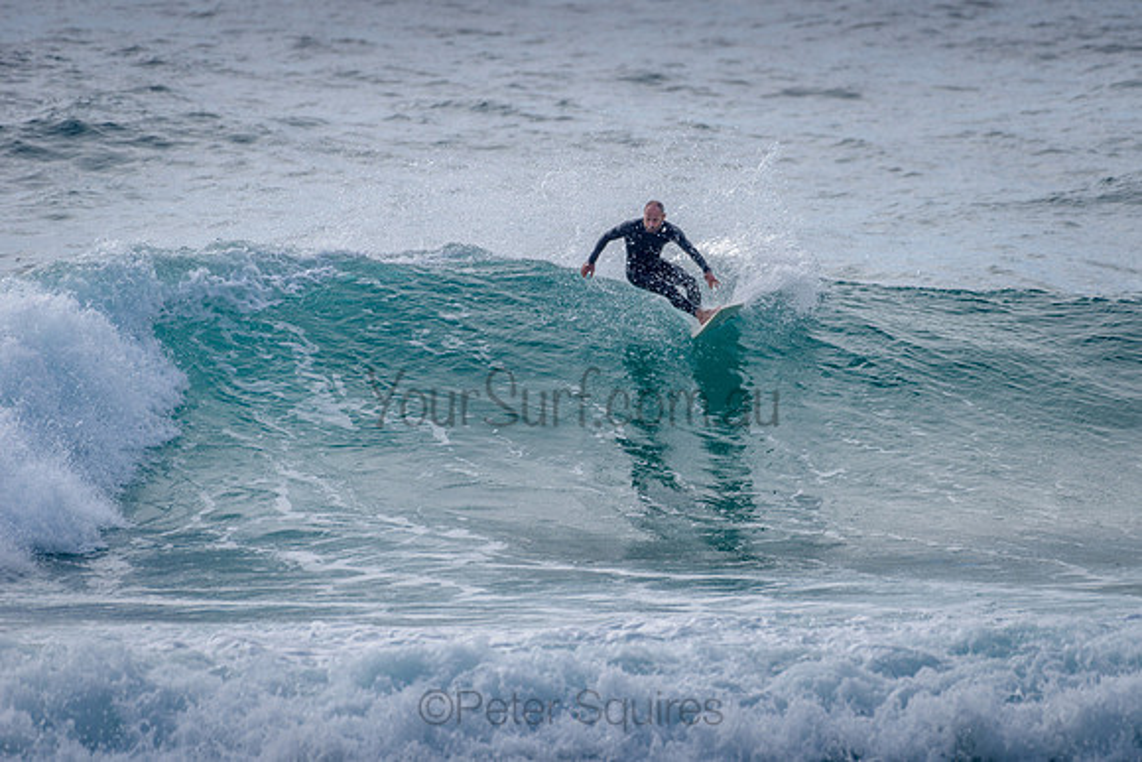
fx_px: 19455
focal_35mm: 613
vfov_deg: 2.2
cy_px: 328
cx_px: 700
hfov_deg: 3.4
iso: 140
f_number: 5.6
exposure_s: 1/2000
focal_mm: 500
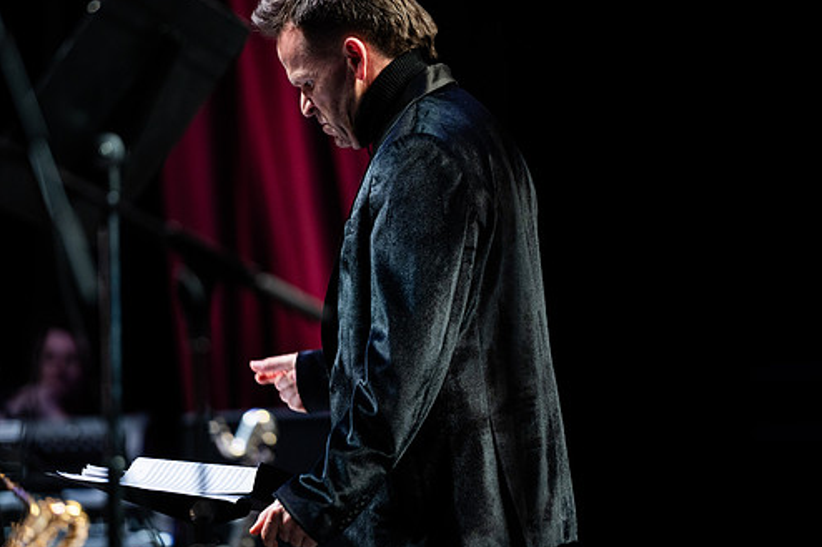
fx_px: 5432
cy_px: 263
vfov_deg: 5.8
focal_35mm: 238
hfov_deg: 8.7
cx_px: 361
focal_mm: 200
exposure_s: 1/250
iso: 2000
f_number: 2.8
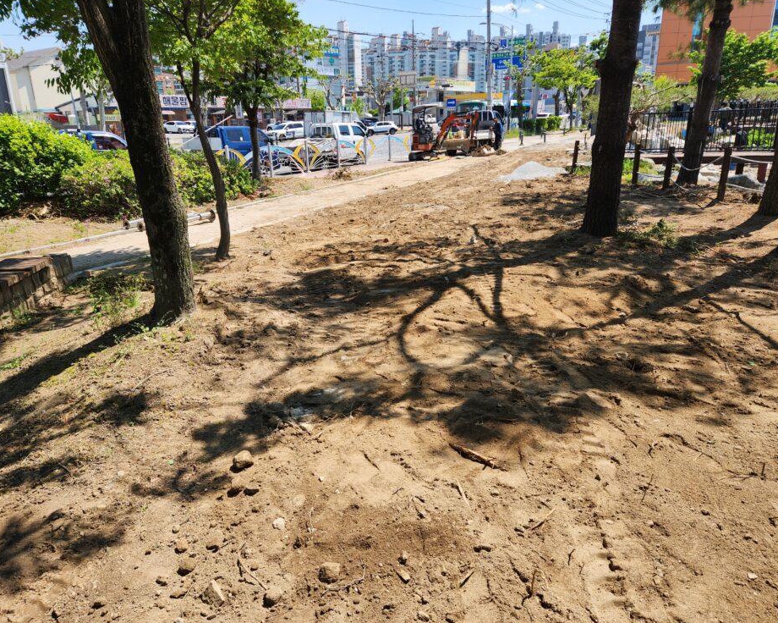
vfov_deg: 56.8
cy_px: 305
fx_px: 576
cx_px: 375
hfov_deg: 68.1
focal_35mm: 25
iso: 20
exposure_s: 1/1055
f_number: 1.8
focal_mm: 5.4
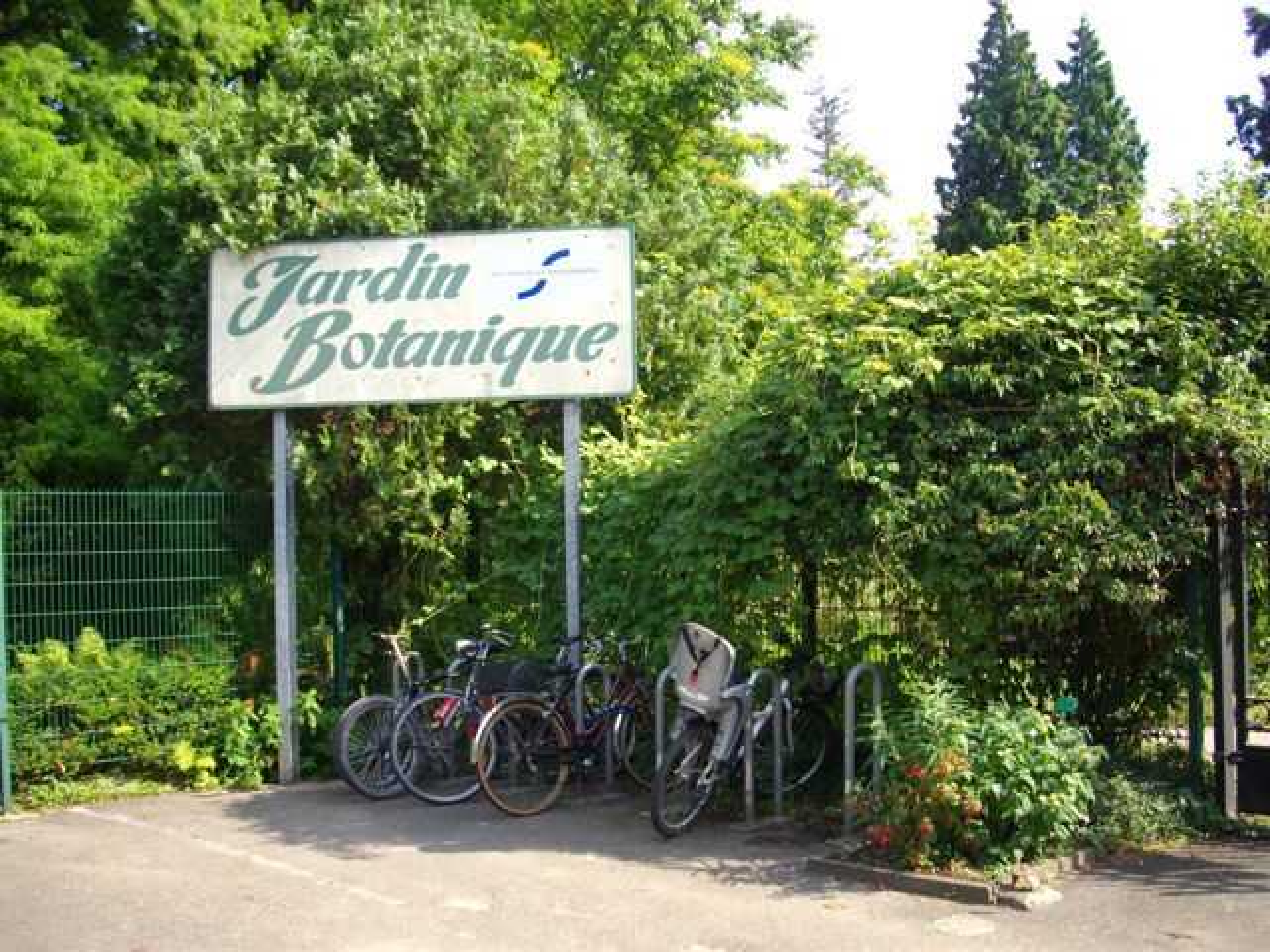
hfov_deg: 50.1
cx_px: 635
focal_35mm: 37
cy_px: 476
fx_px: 1357
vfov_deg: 38.7
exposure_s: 1/320
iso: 100
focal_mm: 6.2
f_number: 2.8
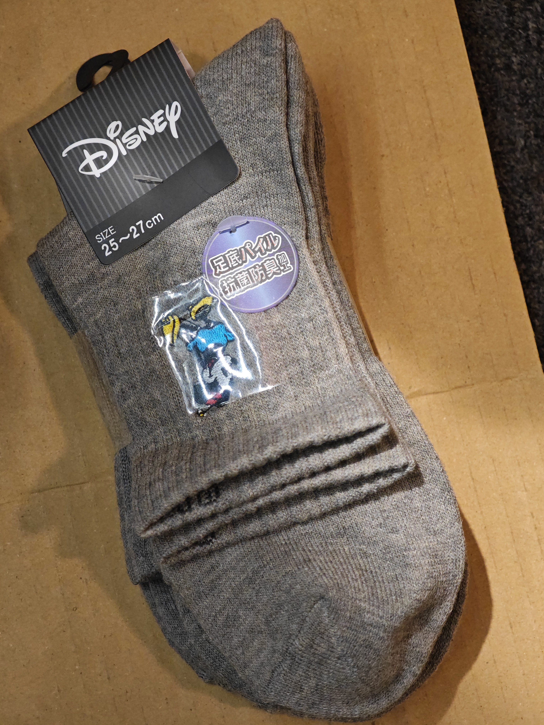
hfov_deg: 19.4
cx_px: 272
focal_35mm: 76
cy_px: 362
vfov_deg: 25.7
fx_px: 1592
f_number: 1.8
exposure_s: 1/100
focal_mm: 12.28
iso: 500
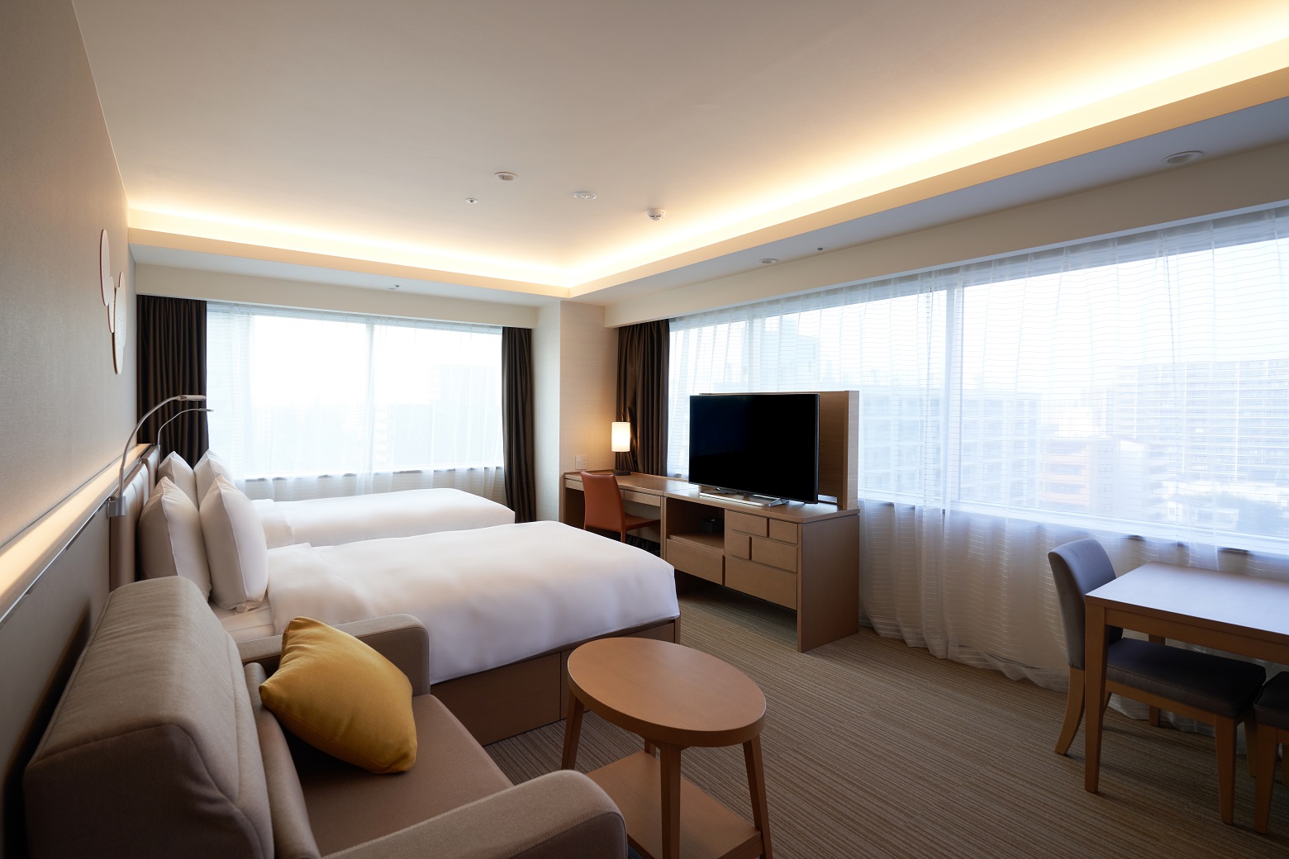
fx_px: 573
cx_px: 644
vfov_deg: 73.7
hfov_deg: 96.7
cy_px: 430
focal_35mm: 16
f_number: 8
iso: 100
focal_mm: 16
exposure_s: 1/5
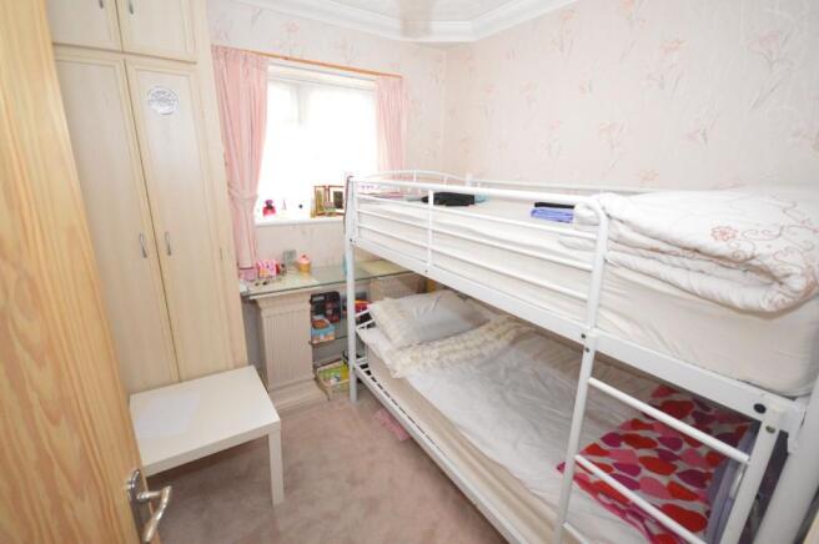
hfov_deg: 100.4
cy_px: 272
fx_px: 341
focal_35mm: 15
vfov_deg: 77.2
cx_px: 410
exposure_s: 1/60
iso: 3200
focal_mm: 10
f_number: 4
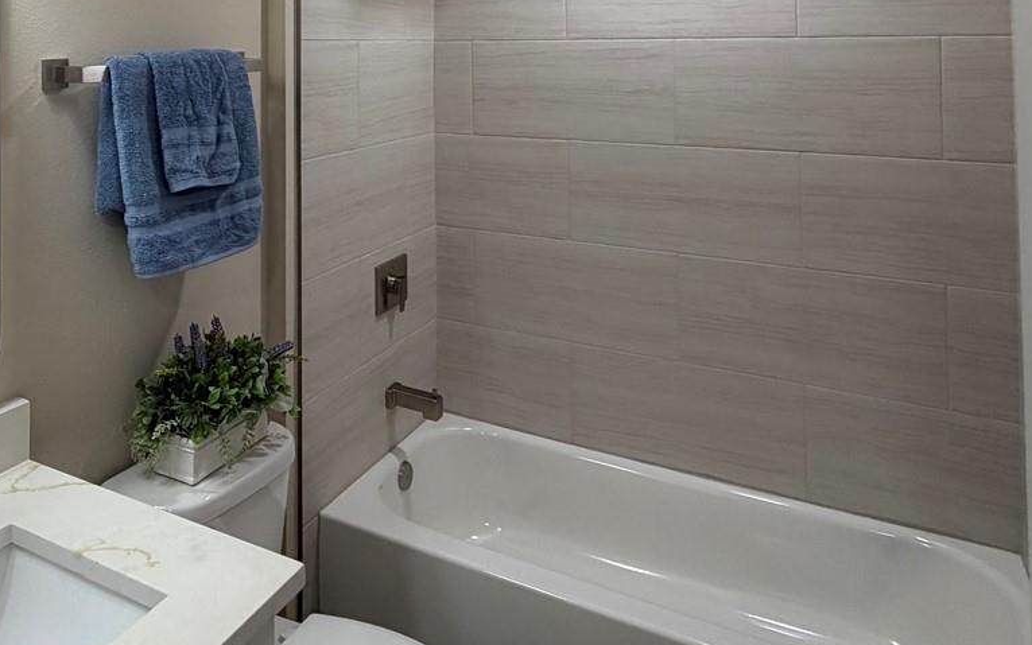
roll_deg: +0.7
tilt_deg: +1.3
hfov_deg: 58.9
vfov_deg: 37.0
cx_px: 296
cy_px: 20
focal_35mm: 31
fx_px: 872
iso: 160
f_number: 2.2
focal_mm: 2.22
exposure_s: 1/120
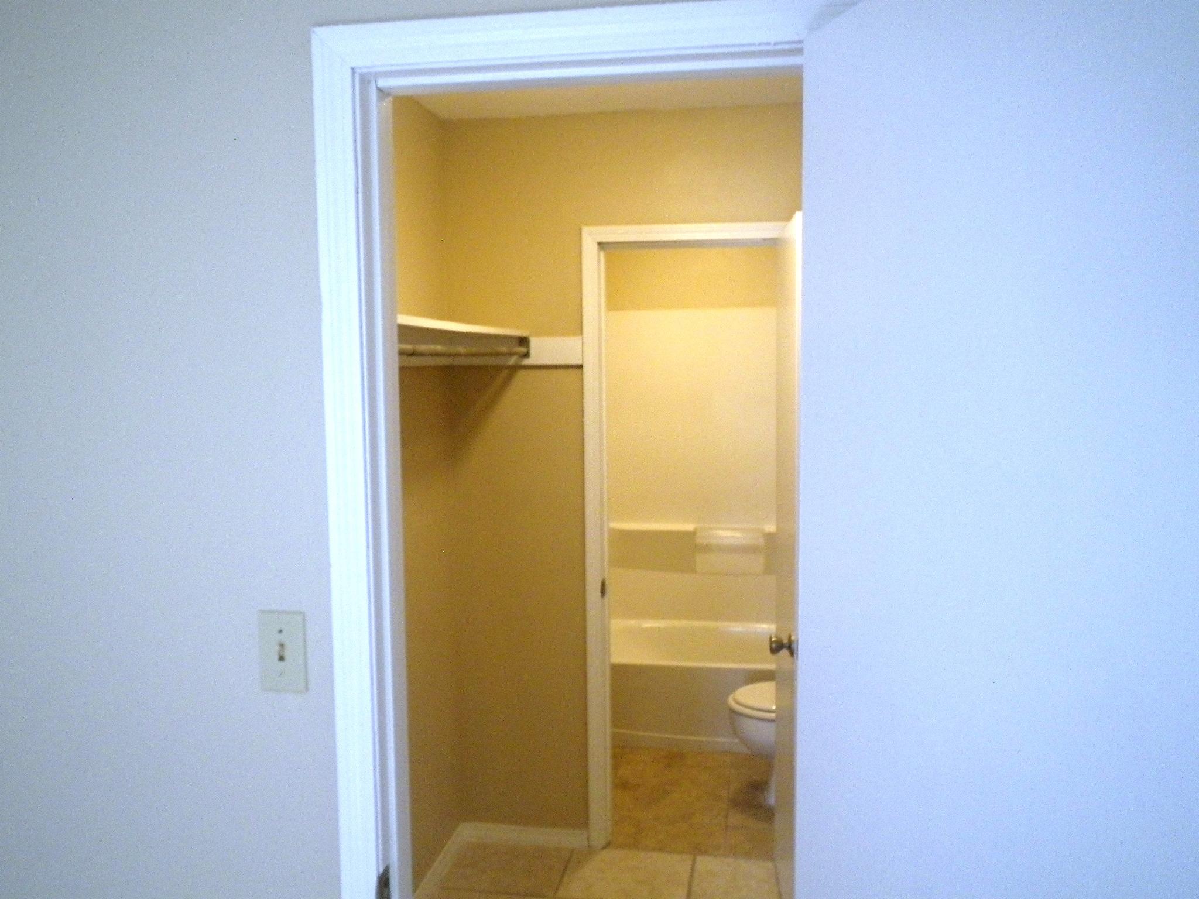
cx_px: 600
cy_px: 450
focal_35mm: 28
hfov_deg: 63.4
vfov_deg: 49.7
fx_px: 970
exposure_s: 1/50
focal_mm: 5
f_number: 3.5
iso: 200
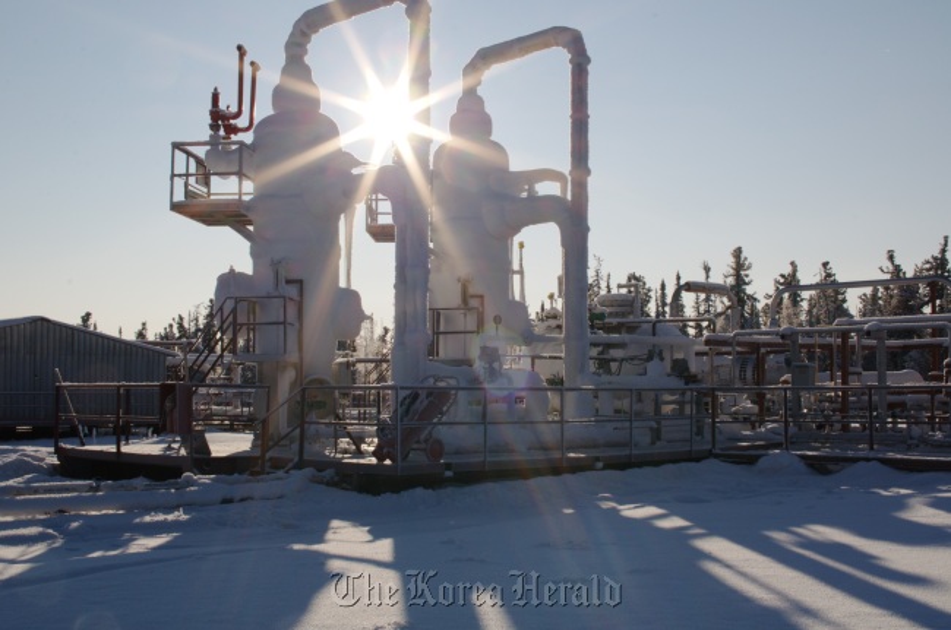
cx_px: 476
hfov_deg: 43.7
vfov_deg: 29.8
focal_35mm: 45
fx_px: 1187
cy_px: 315
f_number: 16
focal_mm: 30
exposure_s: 1/200
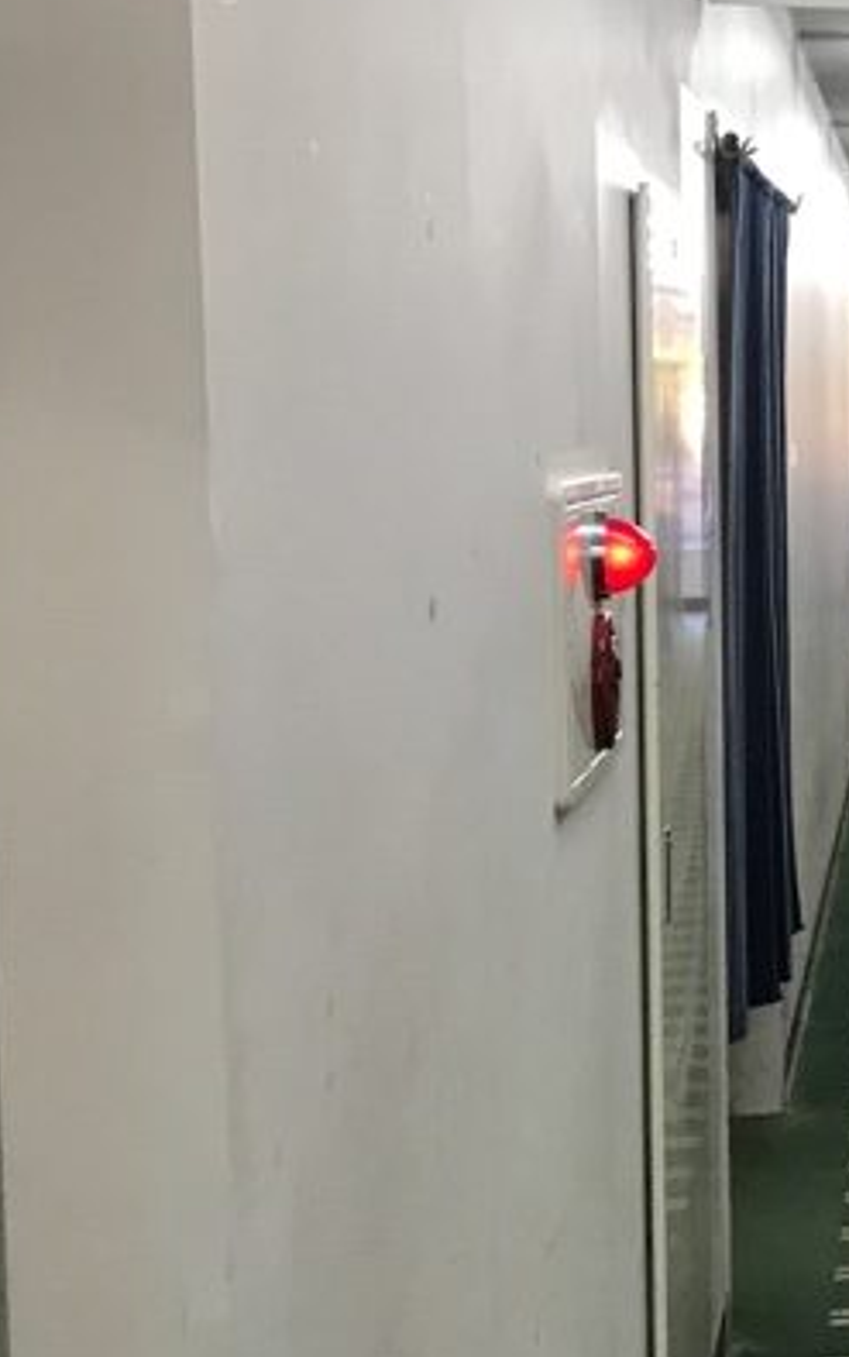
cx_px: 1557
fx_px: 2850
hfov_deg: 14.7
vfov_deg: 26.8
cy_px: 770
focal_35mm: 77
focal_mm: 3.99
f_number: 1.8
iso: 40
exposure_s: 1/33
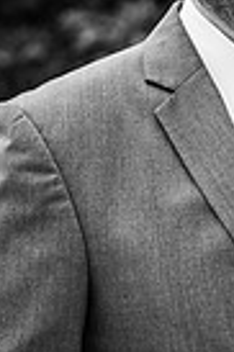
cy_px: 185
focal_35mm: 168
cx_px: 258
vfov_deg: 12.2
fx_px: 1642
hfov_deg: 8.1
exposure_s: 1/1000
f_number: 2.8
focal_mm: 51
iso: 200
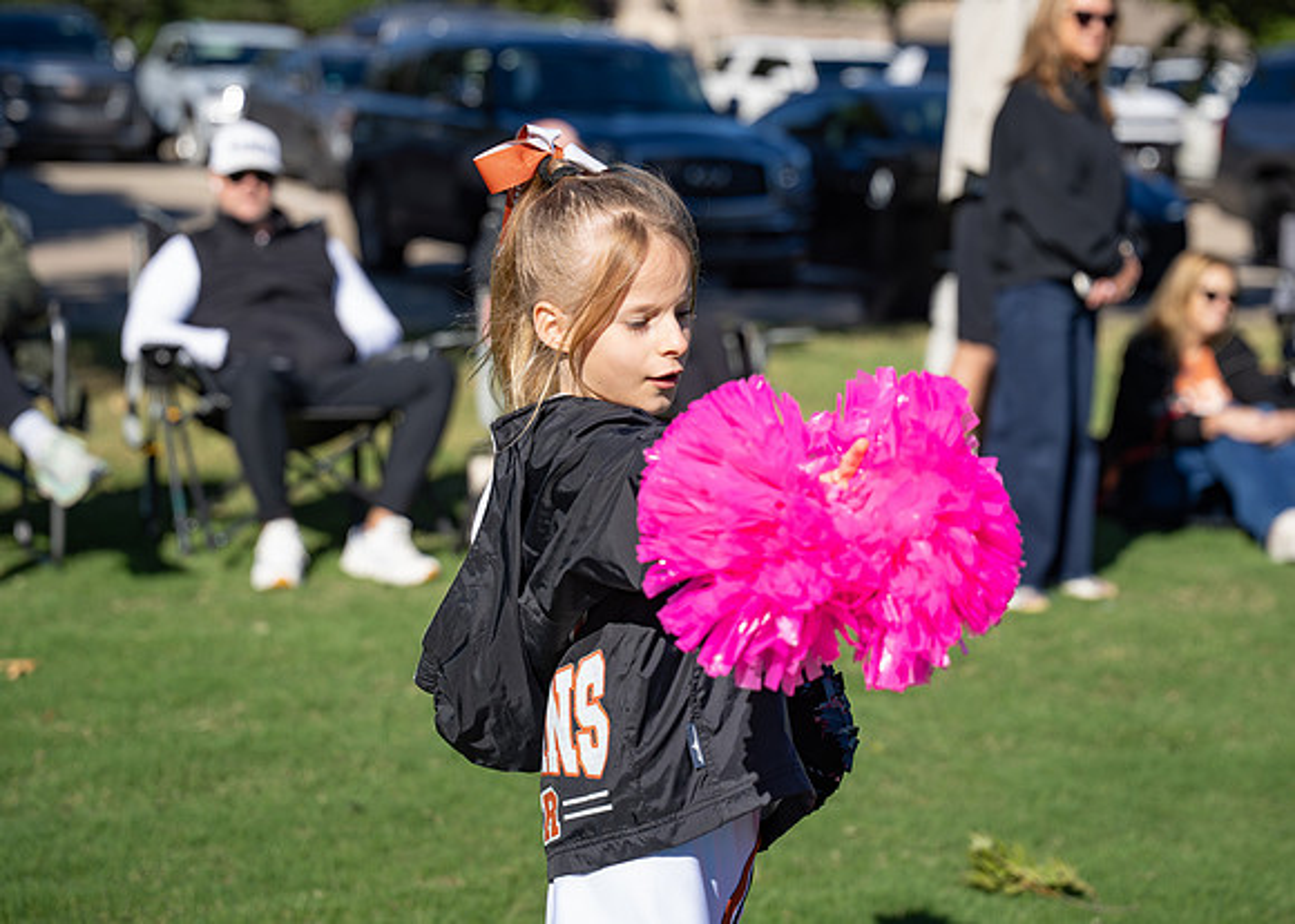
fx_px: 3250
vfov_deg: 16.2
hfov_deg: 22.5
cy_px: 372
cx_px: 662
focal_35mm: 88
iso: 250
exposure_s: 1/4000
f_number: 2.8
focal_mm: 70
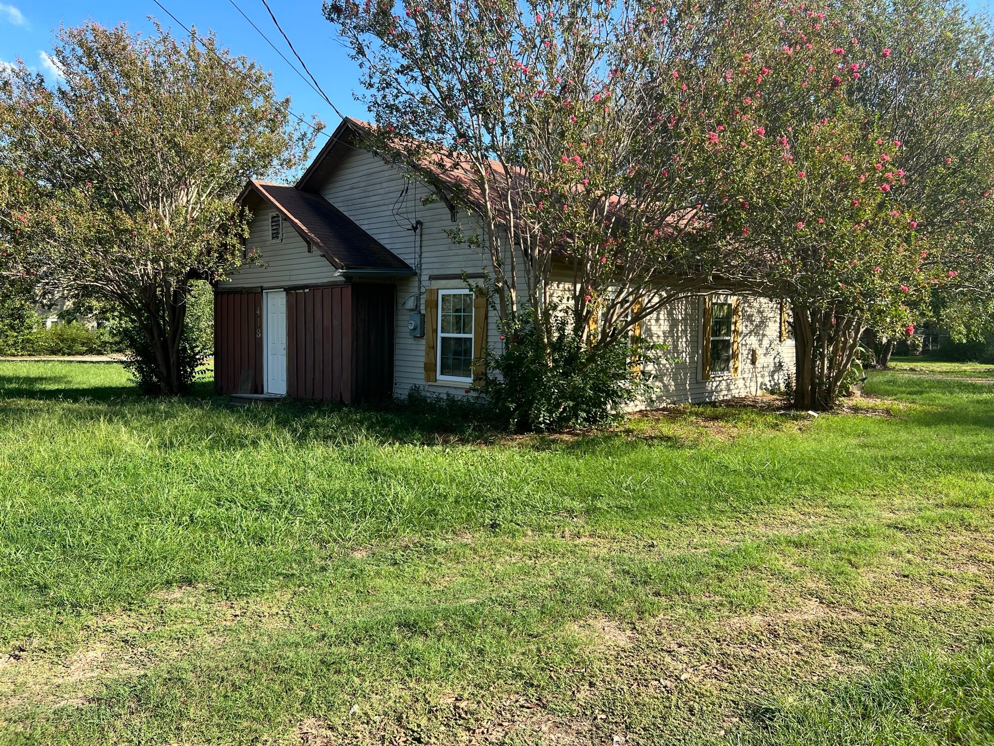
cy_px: 373
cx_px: 497
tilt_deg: -3.0
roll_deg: +0.1
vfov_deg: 53.1
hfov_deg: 67.3
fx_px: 747
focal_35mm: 26
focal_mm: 5.7
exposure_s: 1/1377
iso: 50
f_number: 1.5
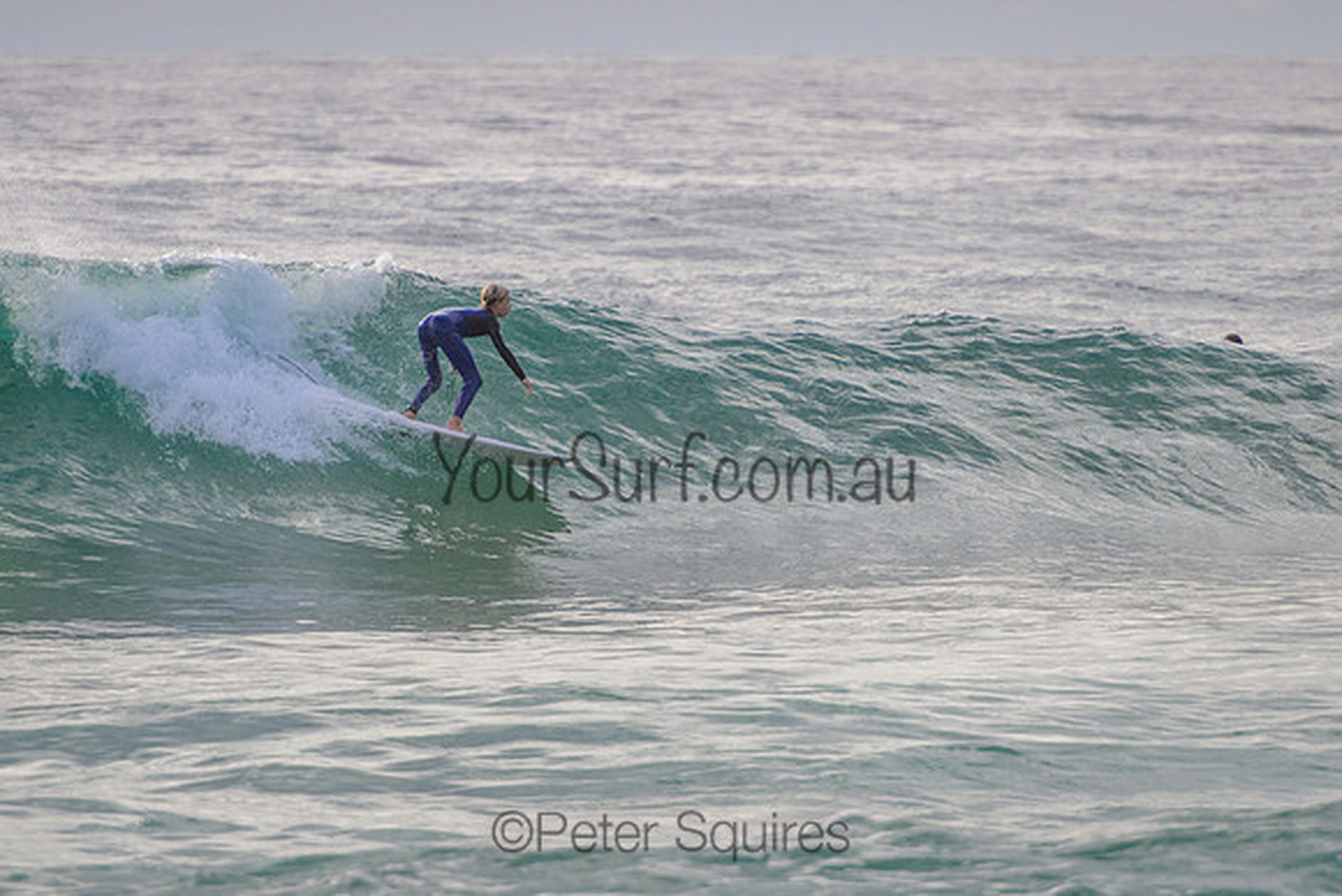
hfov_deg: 3.7
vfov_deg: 2.5
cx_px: 764
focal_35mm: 550
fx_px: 20513
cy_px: 449
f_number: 5.6
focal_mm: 400
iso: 250
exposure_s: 1/2000
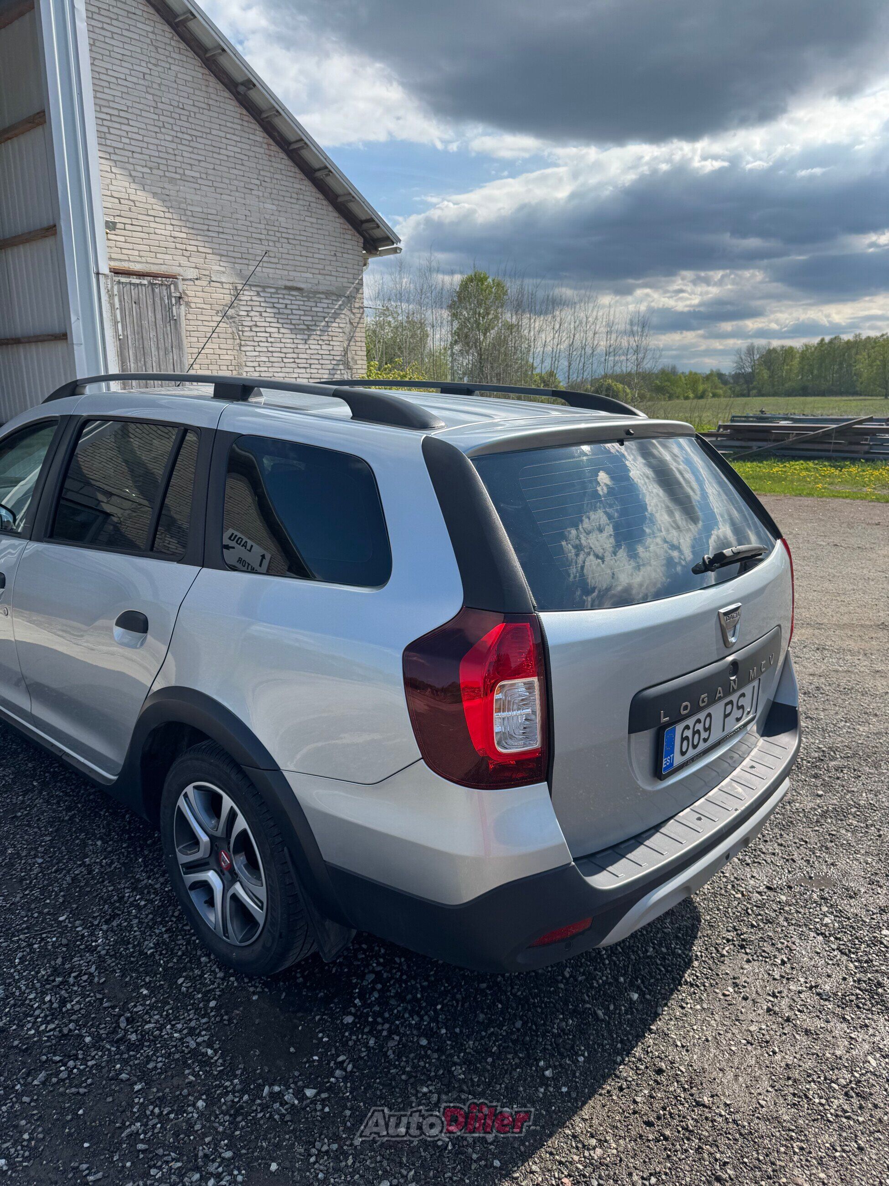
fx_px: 822
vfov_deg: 71.6
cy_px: 593
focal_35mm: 24
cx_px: 444
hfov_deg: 56.8
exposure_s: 1/3802
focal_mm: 6.76
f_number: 1.78
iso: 80
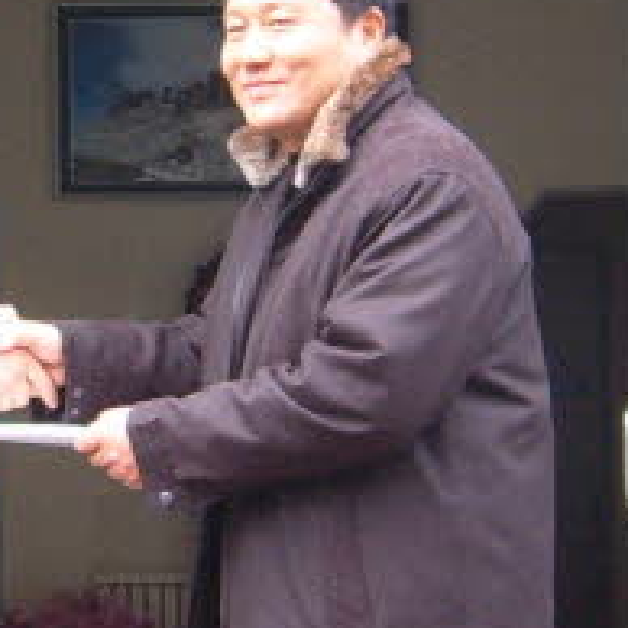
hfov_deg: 12.1
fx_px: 2935
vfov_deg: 12.2
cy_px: 337
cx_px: 55
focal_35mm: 143
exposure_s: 1/30
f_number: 2.9
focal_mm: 6.2
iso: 141
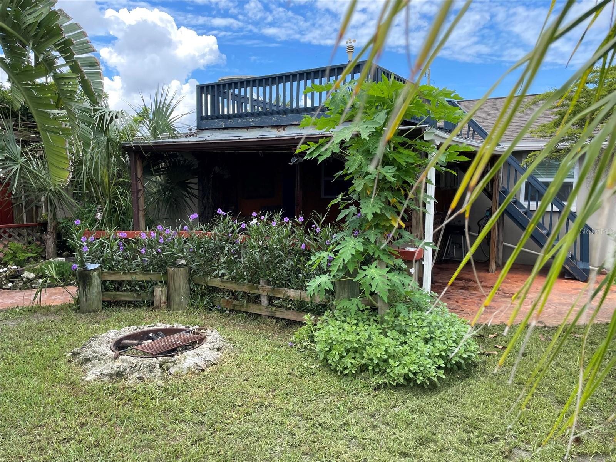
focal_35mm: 26
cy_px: 231
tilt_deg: -5.8
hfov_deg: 67.3
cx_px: 308
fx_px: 463
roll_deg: +0.6
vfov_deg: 53.1
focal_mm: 4.2
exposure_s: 1/940
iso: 32
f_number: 1.6
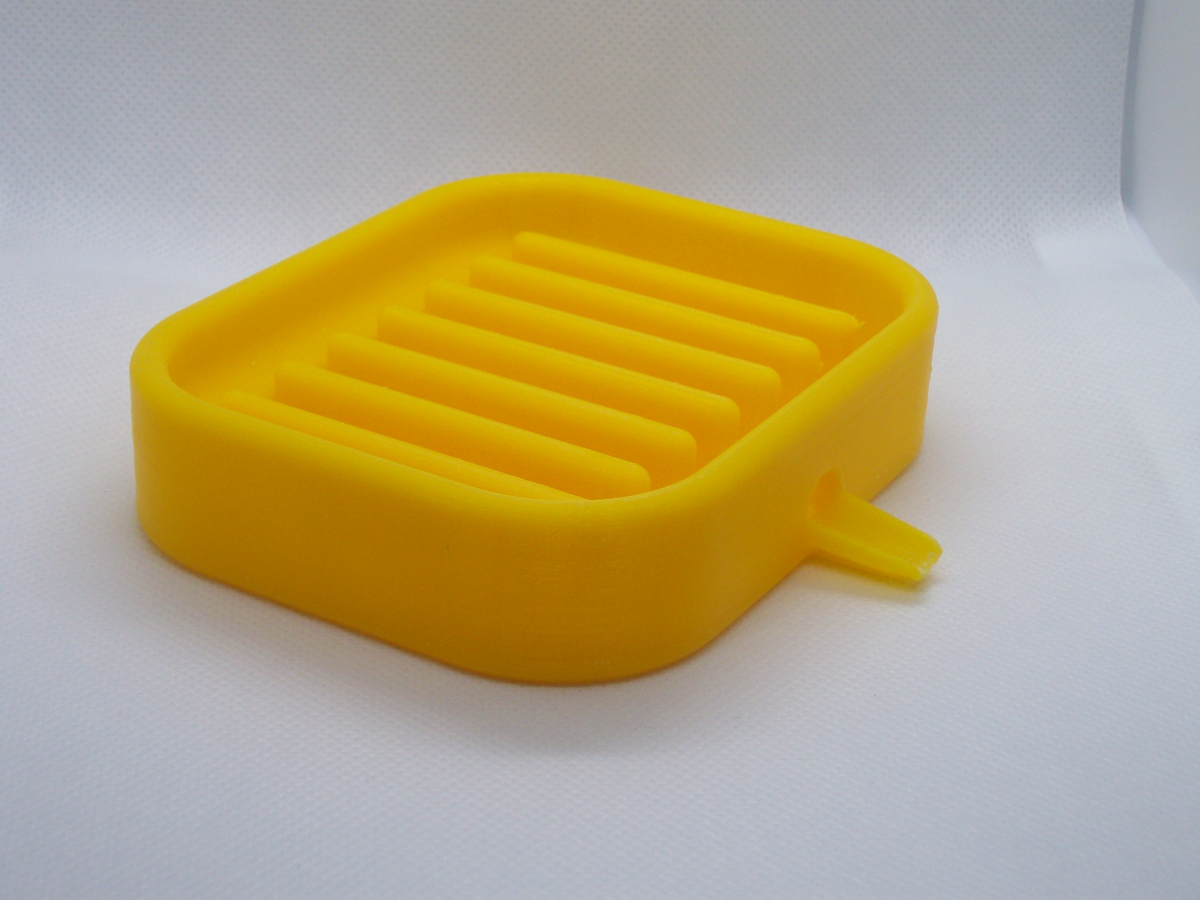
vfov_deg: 21.0
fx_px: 2427
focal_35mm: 70
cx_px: 600
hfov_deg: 27.8
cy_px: 450
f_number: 3.8
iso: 80
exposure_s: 1/255
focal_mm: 11.6
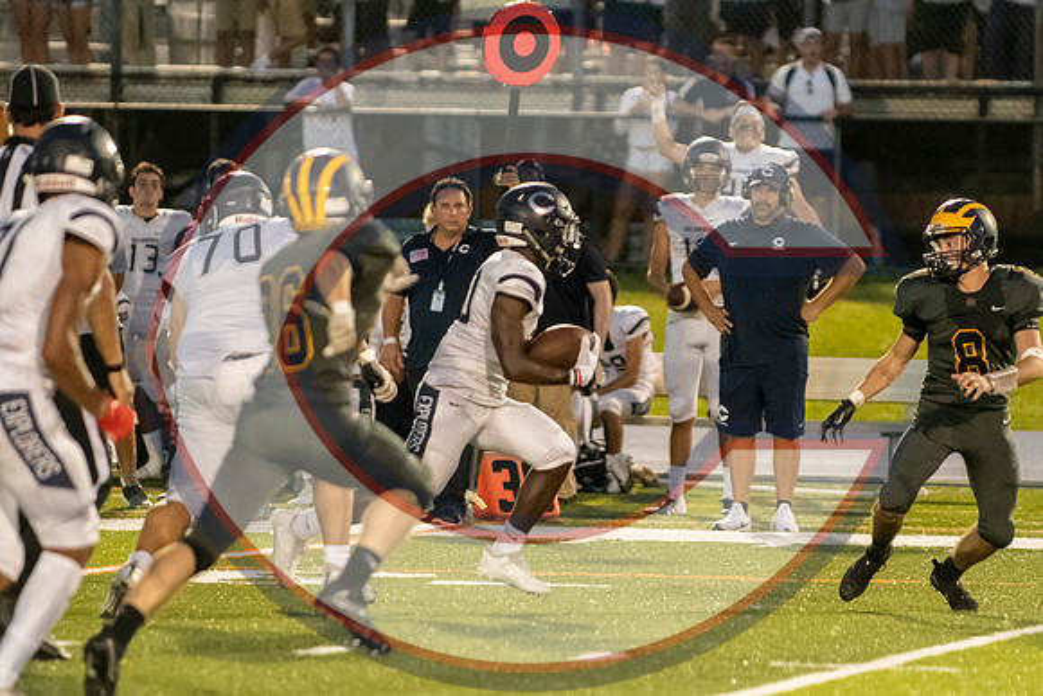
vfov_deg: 3.4
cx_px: 697
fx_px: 11620
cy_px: 359
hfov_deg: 5.1
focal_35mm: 401
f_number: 2.8
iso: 10000
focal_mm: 200
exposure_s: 1/1600
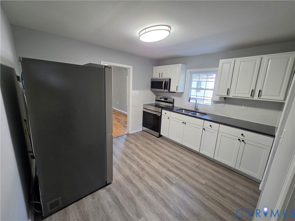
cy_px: 110
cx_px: 148
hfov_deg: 106.2
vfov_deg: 89.9
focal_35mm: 13
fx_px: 111
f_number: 1.9
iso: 250
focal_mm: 2.2
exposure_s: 1/120
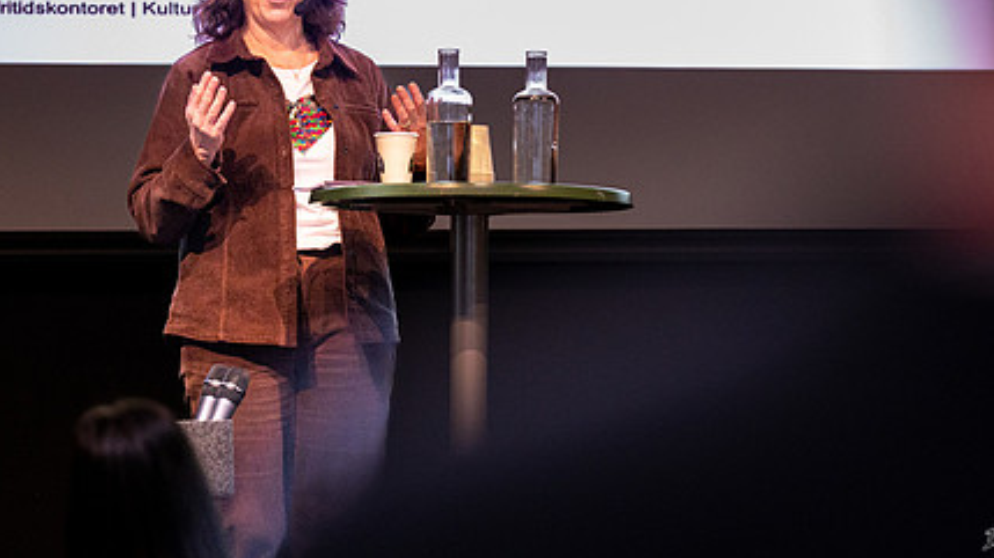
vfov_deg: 4.9
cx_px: 612
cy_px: 200
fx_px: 6534
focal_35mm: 248
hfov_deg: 8.7
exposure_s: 1/200
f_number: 2.8
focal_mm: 175
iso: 10000
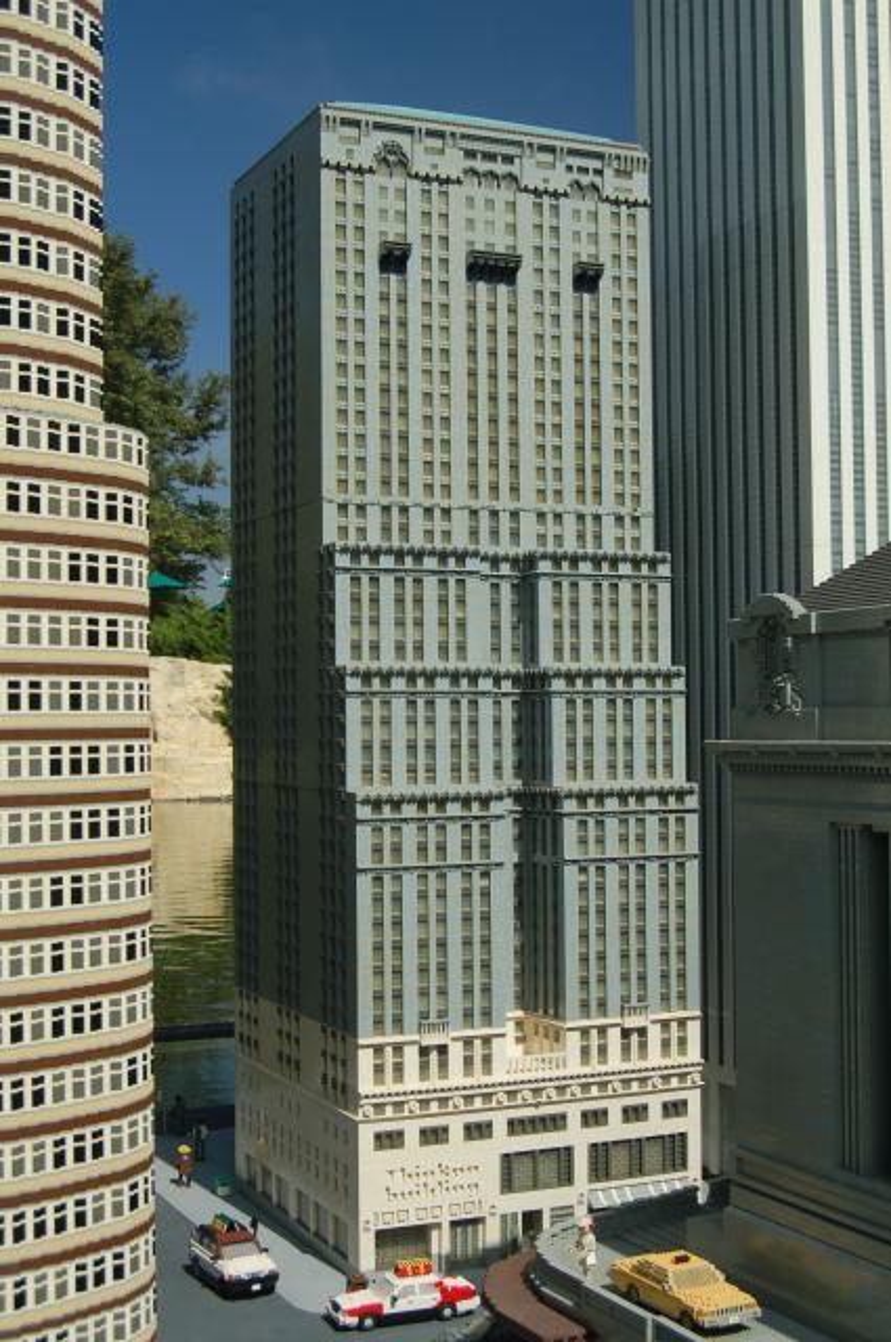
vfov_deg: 41.2
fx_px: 1787
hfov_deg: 28.0
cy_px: 671
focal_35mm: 48
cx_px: 446
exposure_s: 1/250
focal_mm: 32
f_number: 8
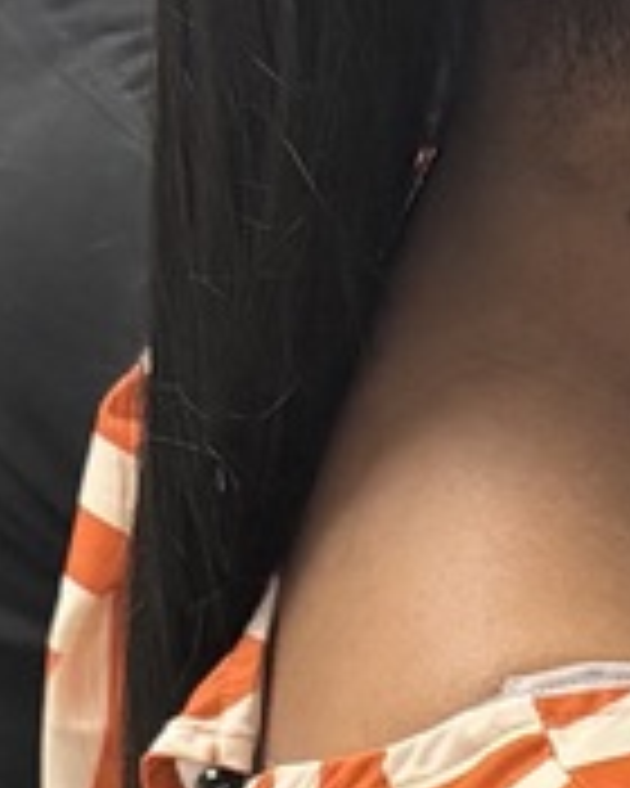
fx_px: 3193
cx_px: 1602
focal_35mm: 137
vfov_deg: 13.8
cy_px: 824
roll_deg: +30.5
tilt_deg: -40.2
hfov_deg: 9.7
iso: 200
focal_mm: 6.76
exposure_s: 1/60
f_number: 1.78
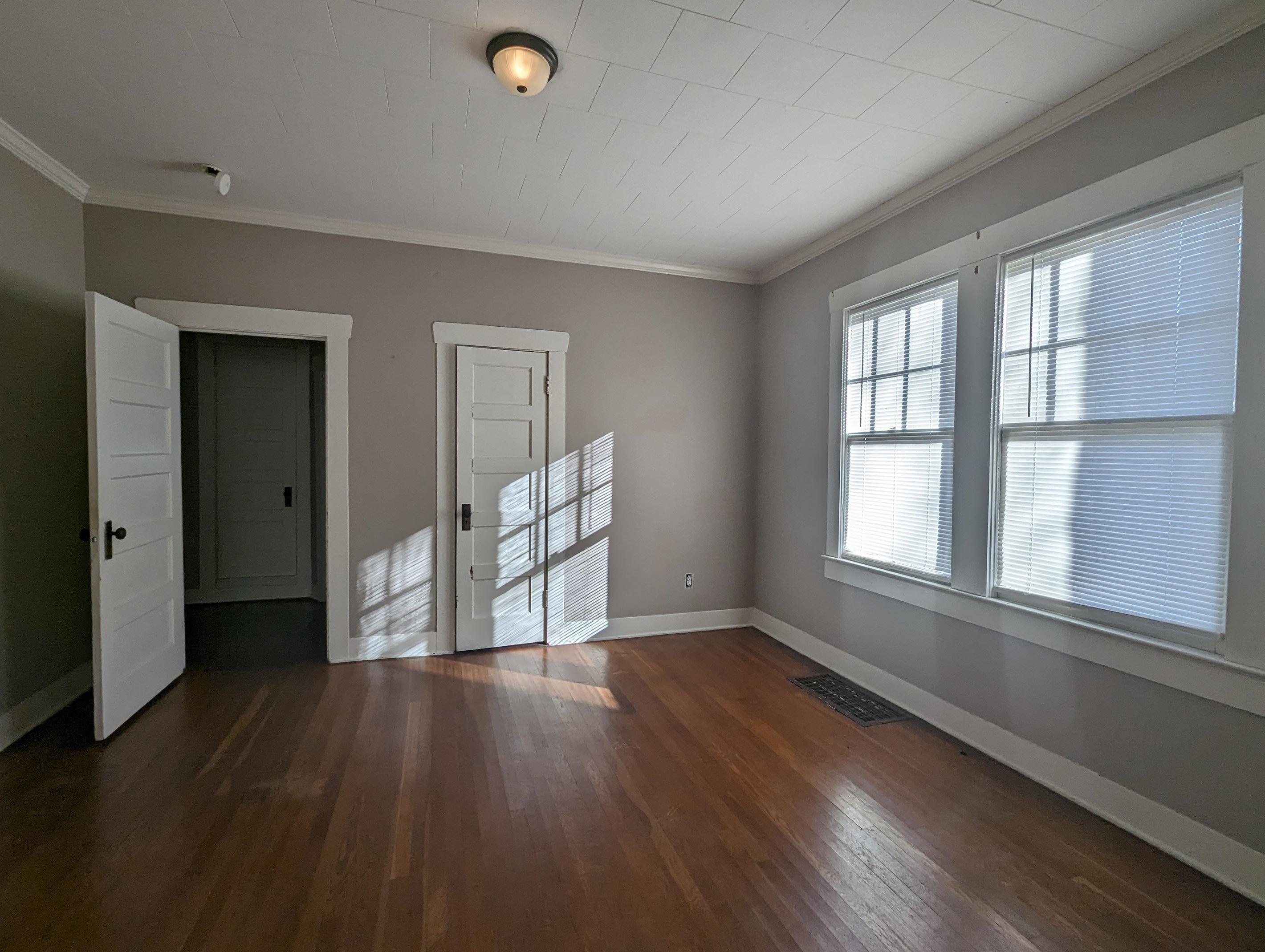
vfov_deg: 85.8
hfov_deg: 101.9
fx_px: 512
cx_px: 610
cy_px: 468
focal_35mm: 14
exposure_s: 1/327
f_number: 2.2
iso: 40
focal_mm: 1.95
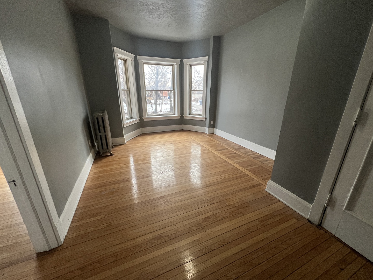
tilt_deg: -18.5
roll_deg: -0.4
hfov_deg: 106.2
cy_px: 140
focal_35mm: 13
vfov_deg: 89.9
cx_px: 186
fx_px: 140
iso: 125
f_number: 1.8
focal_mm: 1.57
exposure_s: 1/99
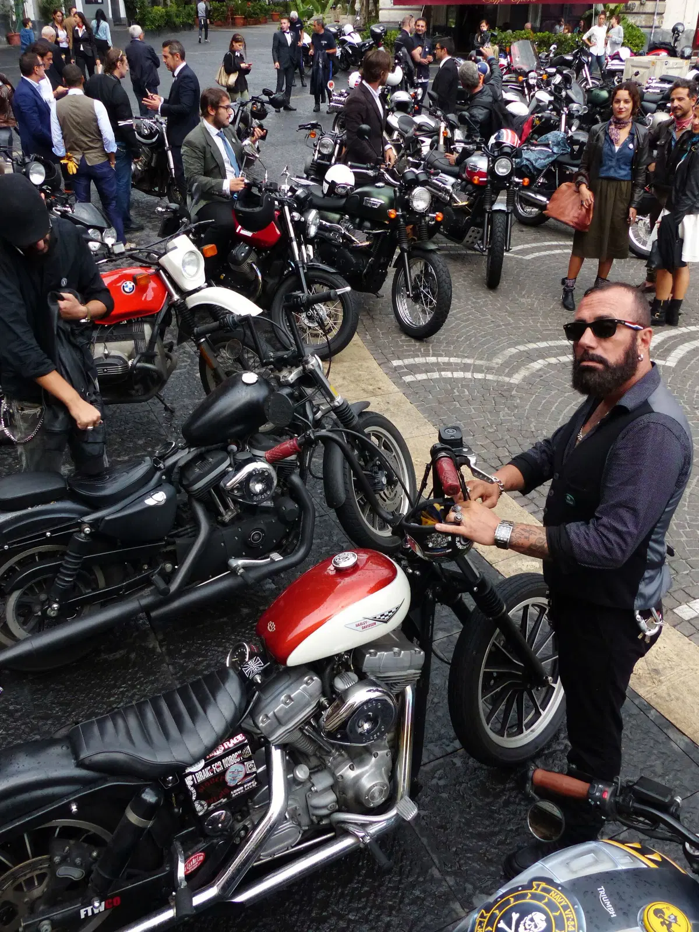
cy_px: 466
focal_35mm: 29
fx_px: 781
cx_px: 350
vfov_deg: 61.7
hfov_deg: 48.2
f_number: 2.8
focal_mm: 5.3
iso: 320
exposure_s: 1/125
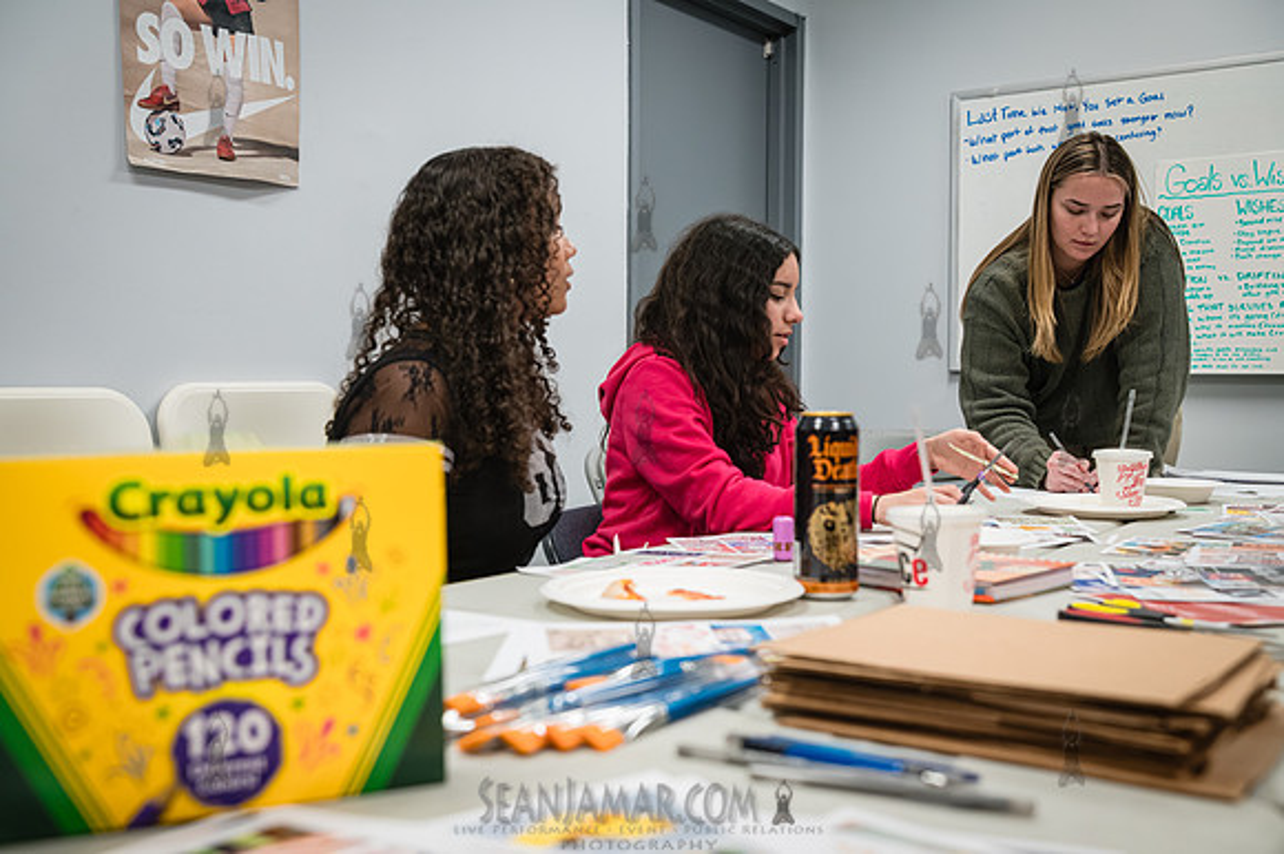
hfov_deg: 53.2
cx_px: 642
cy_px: 427
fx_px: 1282
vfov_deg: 36.9
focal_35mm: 36
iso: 4000
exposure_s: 1/400
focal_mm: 35
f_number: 4
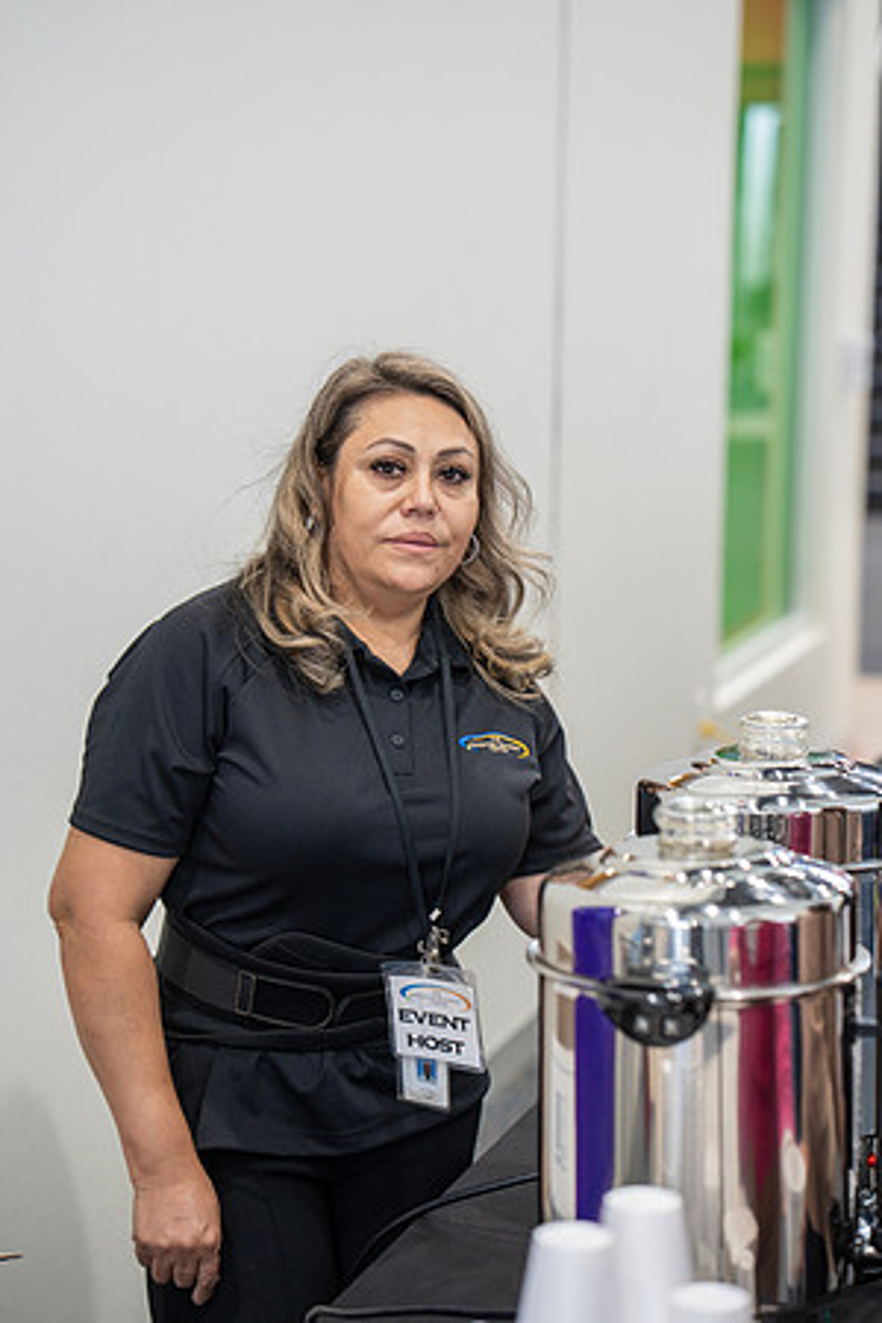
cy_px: 662
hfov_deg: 16.1
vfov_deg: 23.9
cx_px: 441
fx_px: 3124
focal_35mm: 85
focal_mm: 85
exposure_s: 1/125
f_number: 3.2
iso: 800
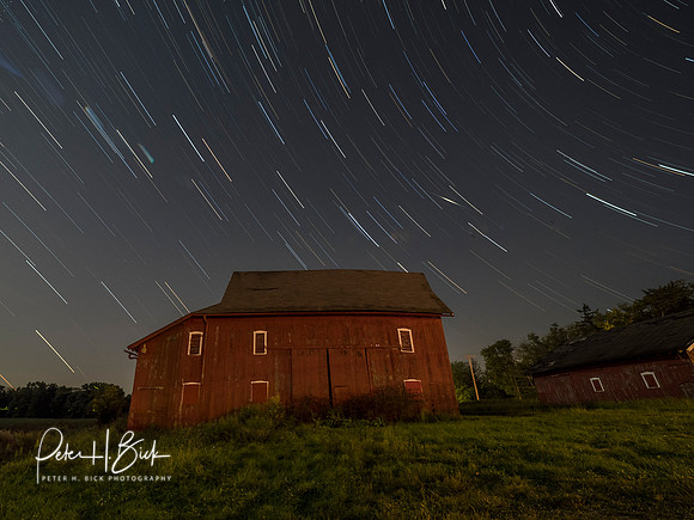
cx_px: 285
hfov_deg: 91.9
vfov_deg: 76.4
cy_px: 248
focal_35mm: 16
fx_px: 330
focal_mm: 7
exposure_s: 8
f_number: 3.2
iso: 500
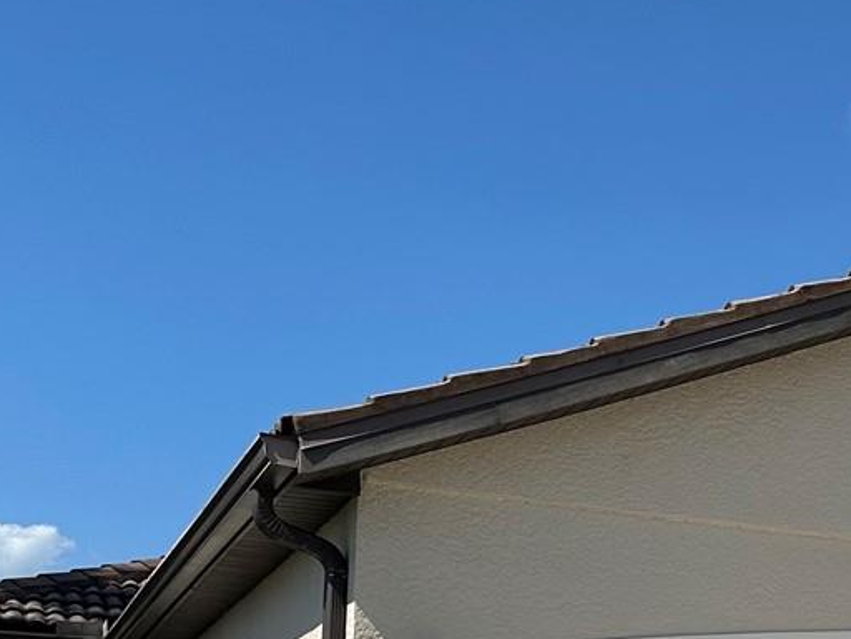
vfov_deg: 18.8
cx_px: 841
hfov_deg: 24.8
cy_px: 709
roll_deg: -1.2
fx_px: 1844
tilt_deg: +6.1
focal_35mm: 75
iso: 80
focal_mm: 6.86
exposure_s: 1/8929
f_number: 1.78
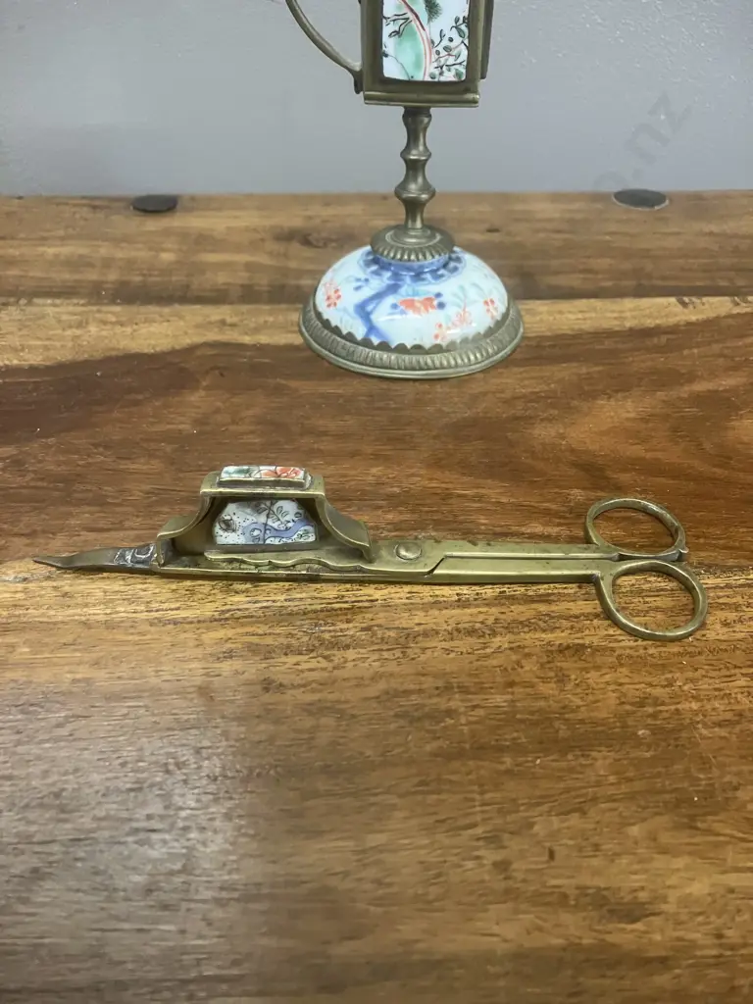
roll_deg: -0.5
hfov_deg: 49.7
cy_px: 502
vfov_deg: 63.4
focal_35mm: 28
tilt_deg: -41.3
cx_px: 376
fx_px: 812
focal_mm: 3.99
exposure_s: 1/33
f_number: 1.8
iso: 250
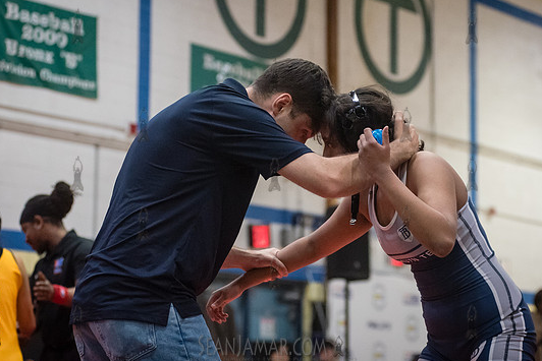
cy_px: 191
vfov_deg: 12.9
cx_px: 326
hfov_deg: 19.2
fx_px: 1596
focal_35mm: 106
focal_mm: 80
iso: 8000
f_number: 3.5
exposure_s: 1/400
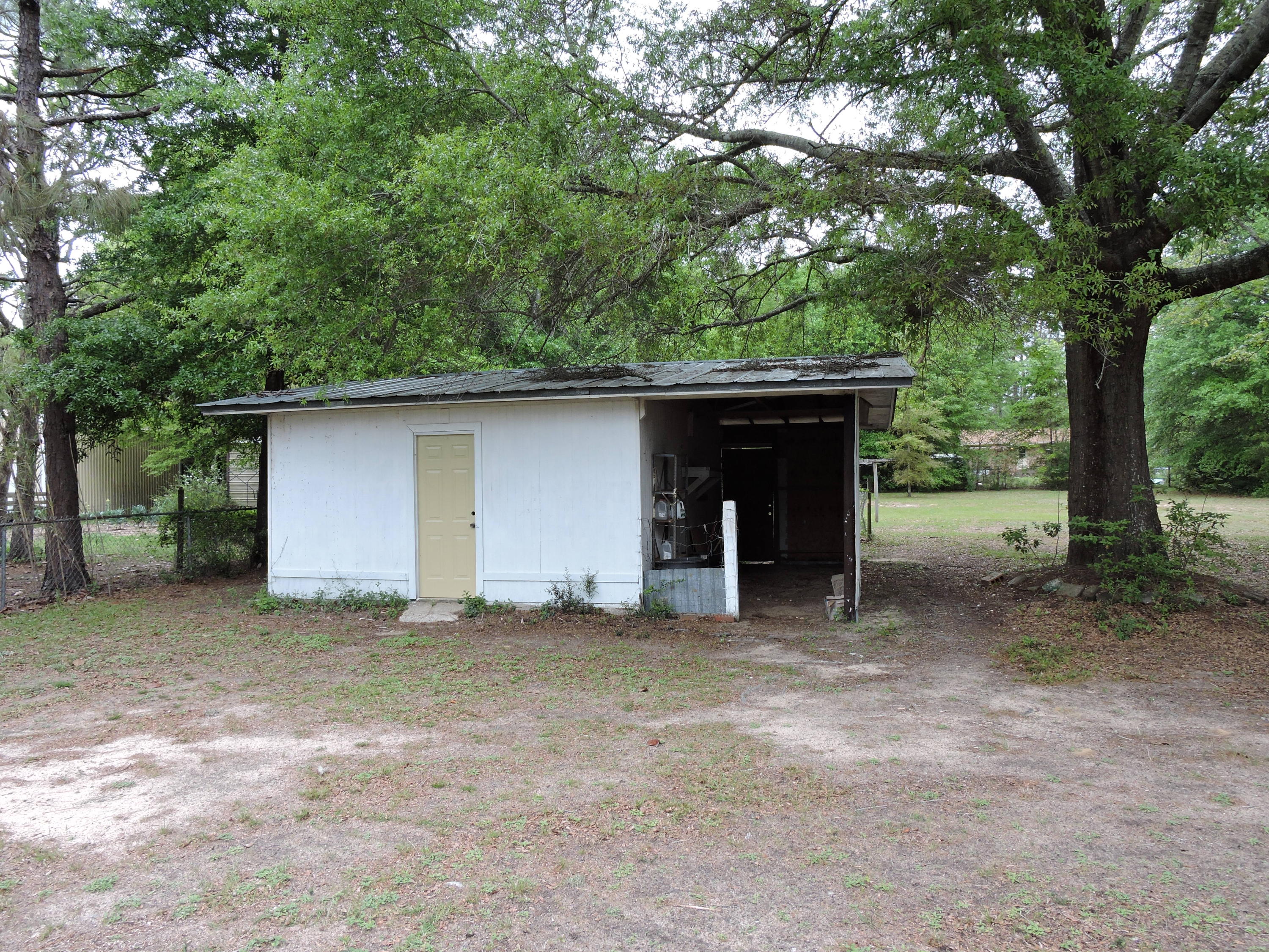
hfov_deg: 71.6
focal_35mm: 24
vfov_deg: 56.8
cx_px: 634
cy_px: 476
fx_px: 880
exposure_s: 1/80
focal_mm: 4.3
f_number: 3.3
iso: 100
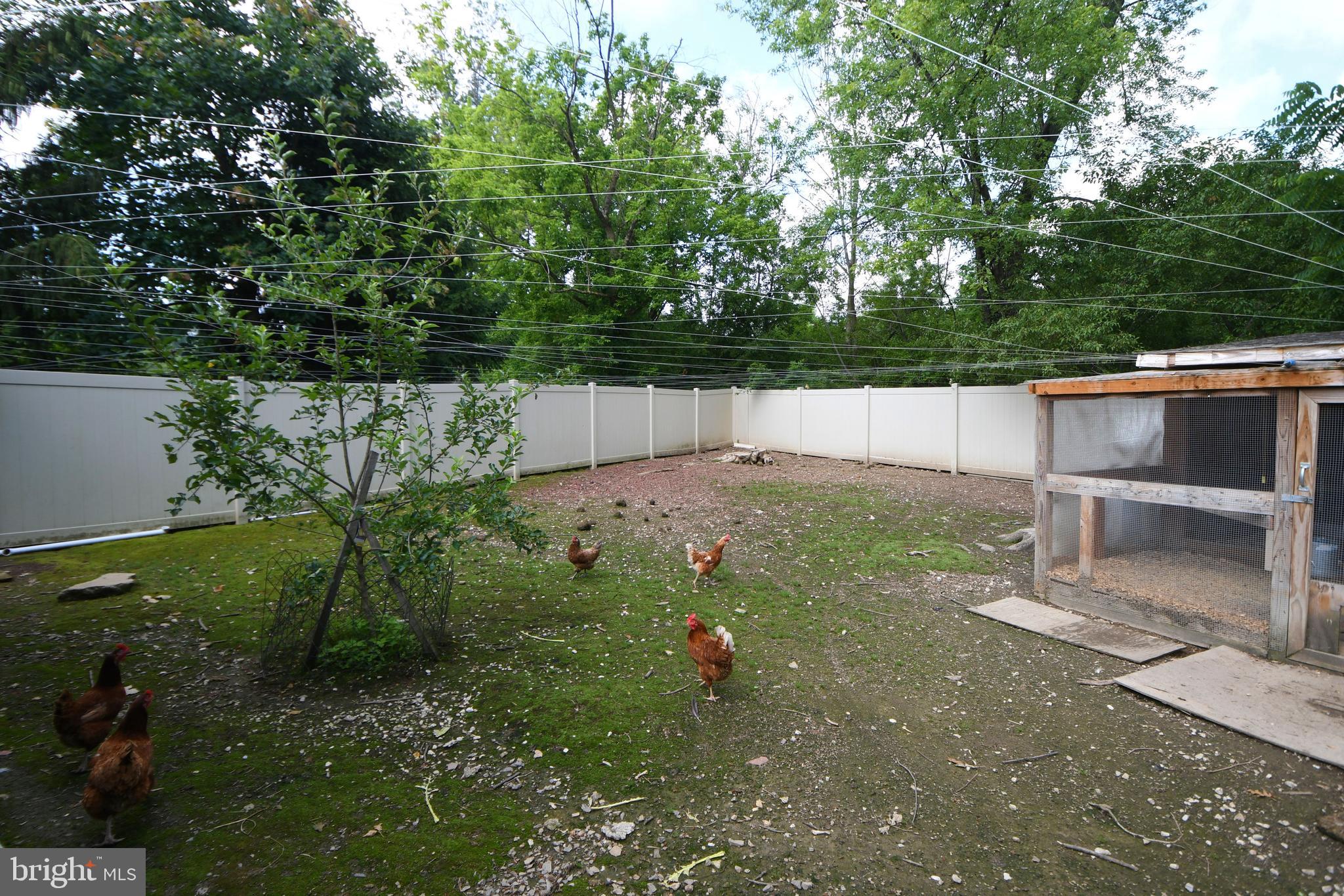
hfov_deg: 93.3
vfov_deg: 70.4
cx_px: 672
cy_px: 448
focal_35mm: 17
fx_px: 635
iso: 250
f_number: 4.5
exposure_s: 1/400
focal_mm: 11.5
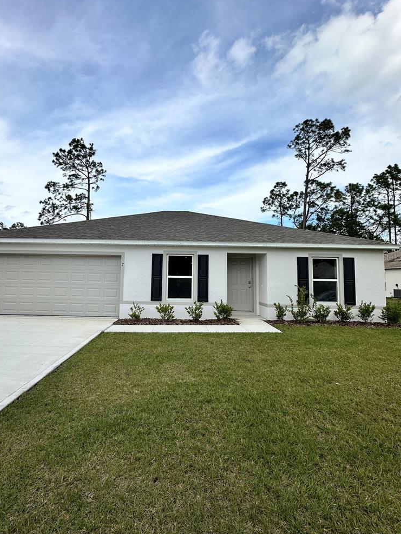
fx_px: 263
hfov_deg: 74.4
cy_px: 257
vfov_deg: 91.0
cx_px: 177
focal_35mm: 17
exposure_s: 1/2564
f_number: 2.2
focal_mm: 2.22
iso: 40
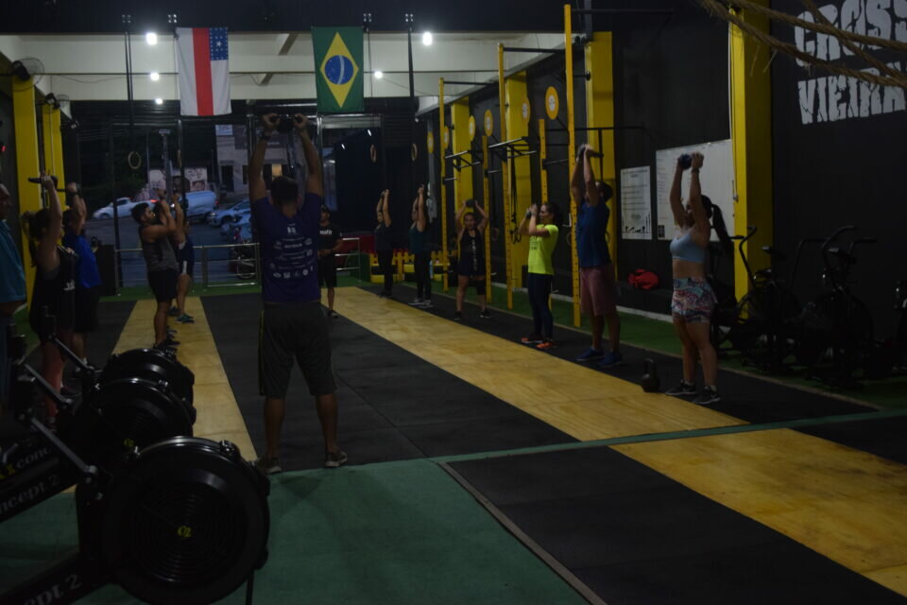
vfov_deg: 31.9
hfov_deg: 46.4
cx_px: 454
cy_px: 302
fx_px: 1058
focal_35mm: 42
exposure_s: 1/40
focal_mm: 28
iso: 800
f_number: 5.6
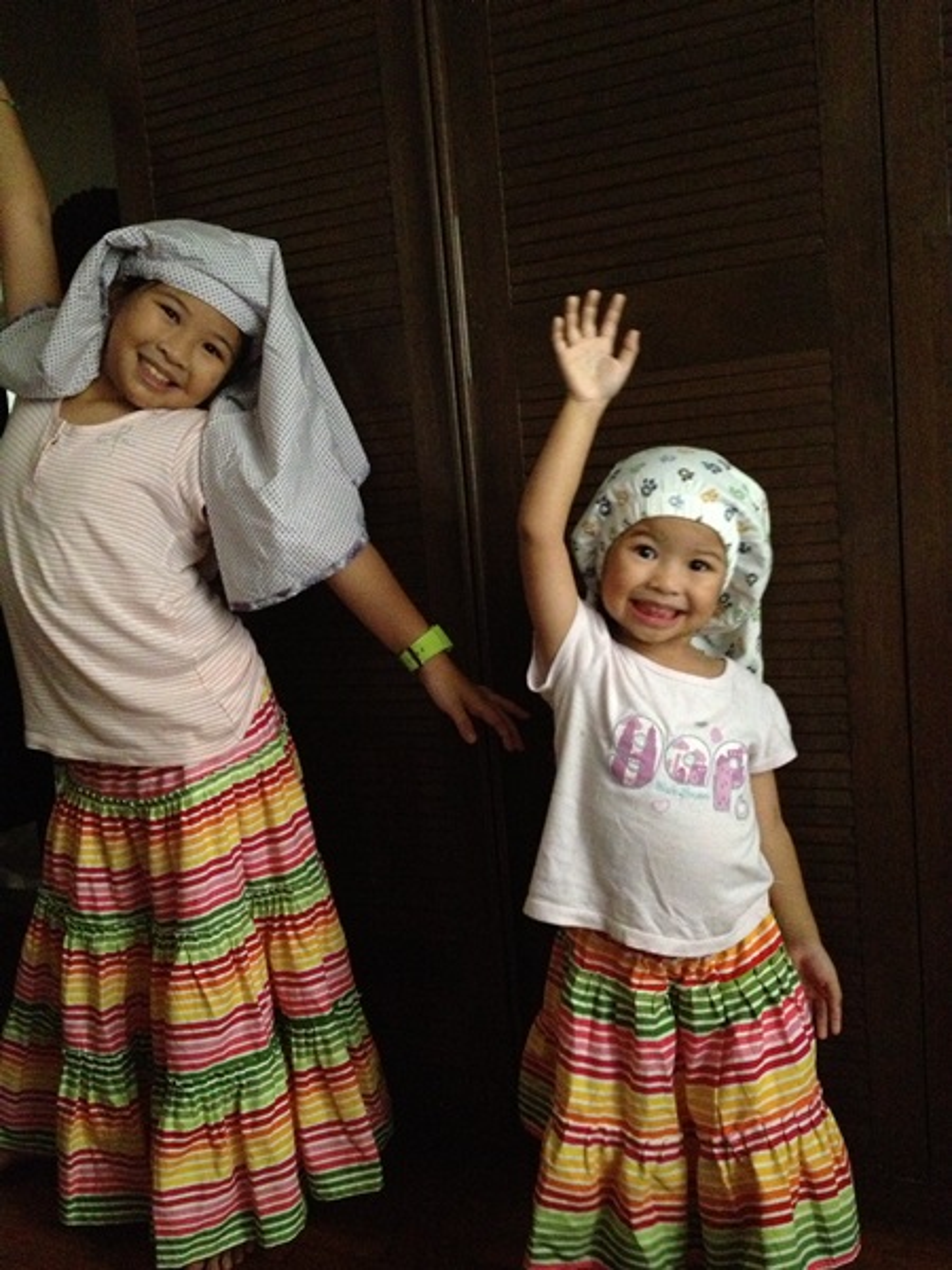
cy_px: 635
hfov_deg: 40.7
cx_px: 476
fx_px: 1283
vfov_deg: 52.6
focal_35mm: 35
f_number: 2.4
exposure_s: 1/15
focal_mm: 4.28
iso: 800
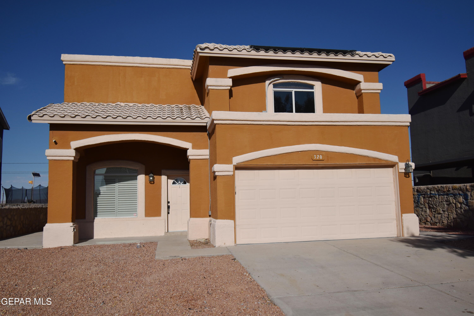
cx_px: 237
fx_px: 395
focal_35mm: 30
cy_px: 158
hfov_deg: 61.9
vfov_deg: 43.6
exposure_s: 1/4000
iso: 220
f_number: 5.6
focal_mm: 20
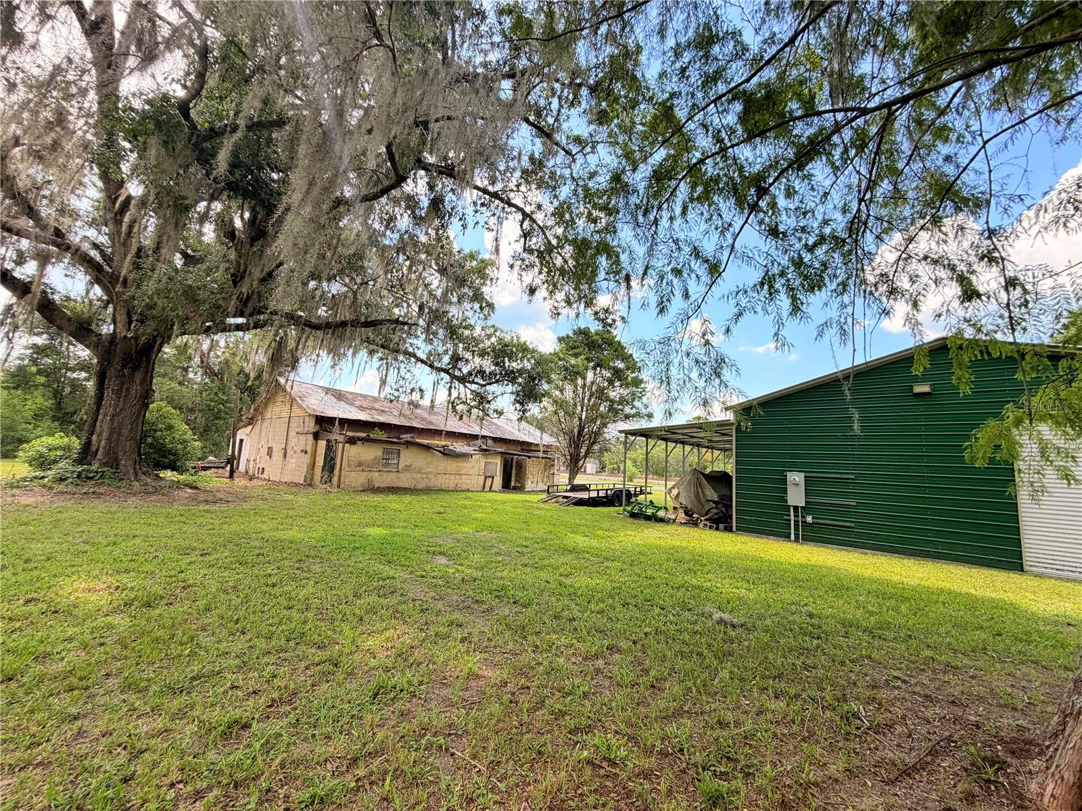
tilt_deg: +8.0
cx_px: 541
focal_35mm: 14
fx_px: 438
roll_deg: -2.8
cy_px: 406
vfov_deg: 85.7
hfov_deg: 102.1
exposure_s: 1/502
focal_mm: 2.22
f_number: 2.2
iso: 50
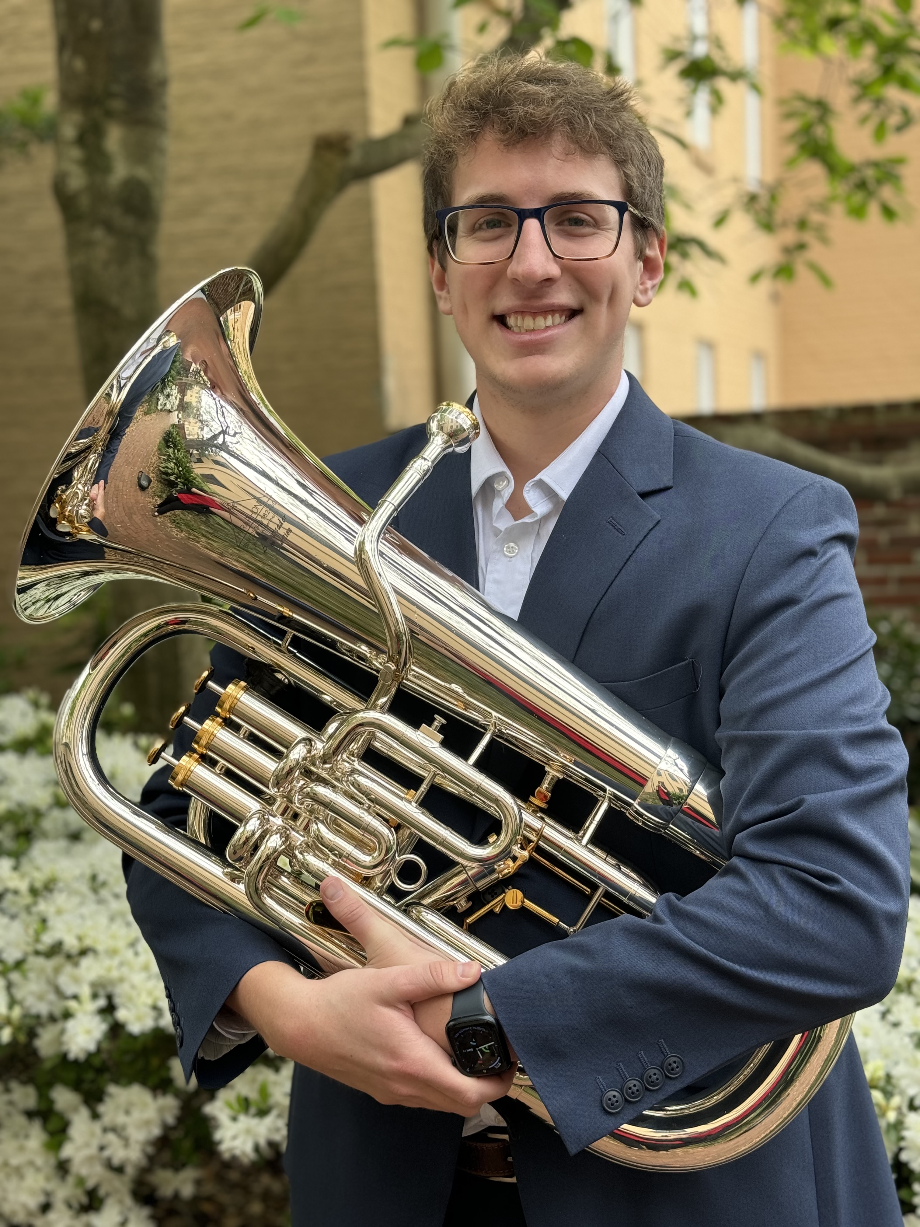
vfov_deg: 39.7
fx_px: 1701
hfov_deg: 30.3
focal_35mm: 48
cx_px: 460
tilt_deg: -5.4
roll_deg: +4.4
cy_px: 614
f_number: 1.78
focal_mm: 6.76
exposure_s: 1/227
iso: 64
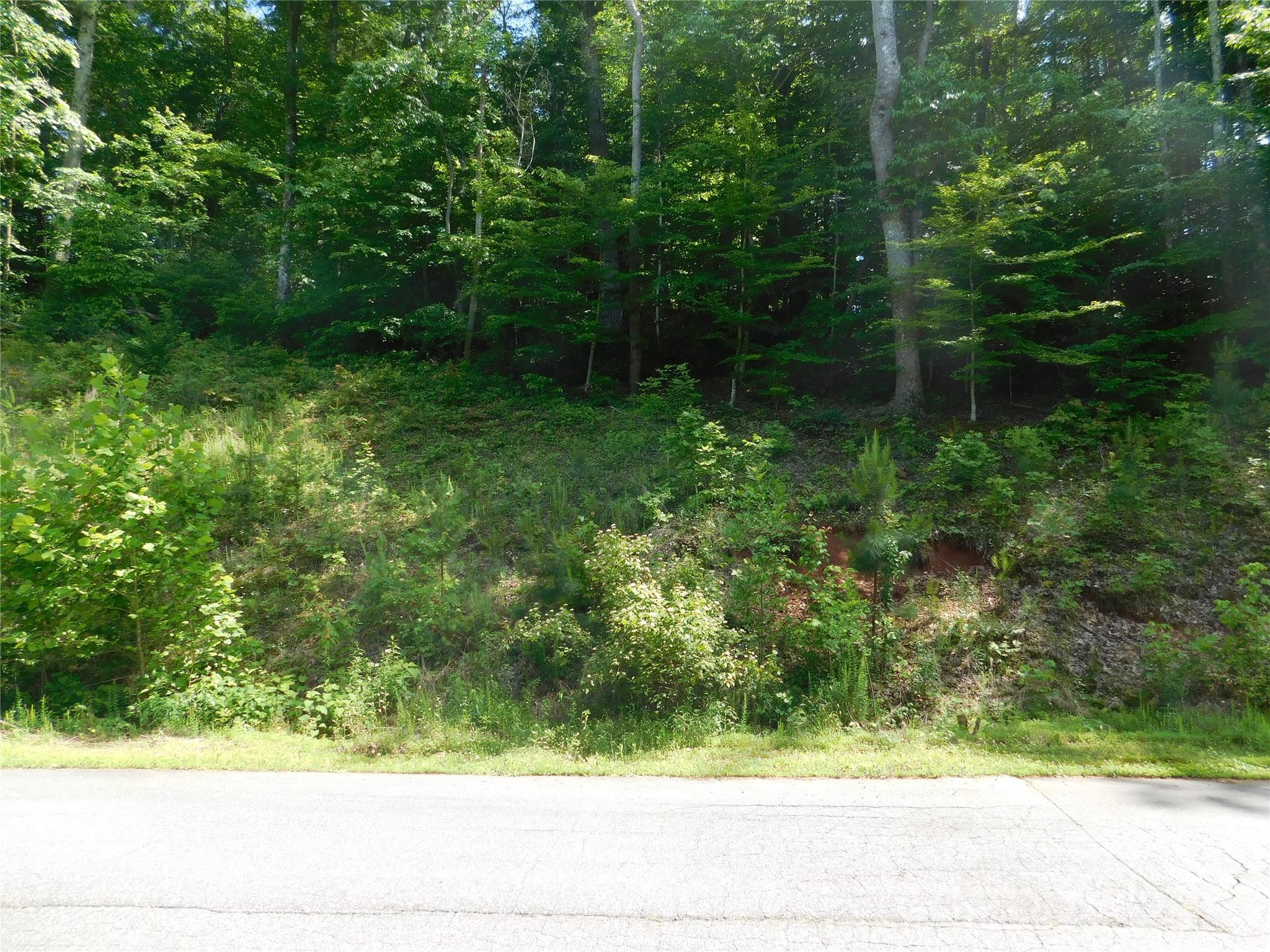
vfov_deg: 58.9
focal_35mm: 23
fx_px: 844
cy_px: 476
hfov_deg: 73.9
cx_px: 635
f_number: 3
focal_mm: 4
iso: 125
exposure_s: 1/400
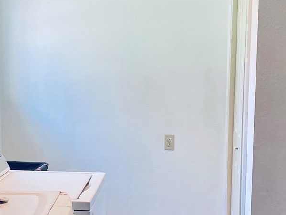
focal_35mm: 83
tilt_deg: -7.0
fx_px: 686
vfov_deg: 17.7
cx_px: 73
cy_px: 157
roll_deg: +1.4
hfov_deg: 23.3
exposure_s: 1/90
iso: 80
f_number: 1.6
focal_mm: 4.2
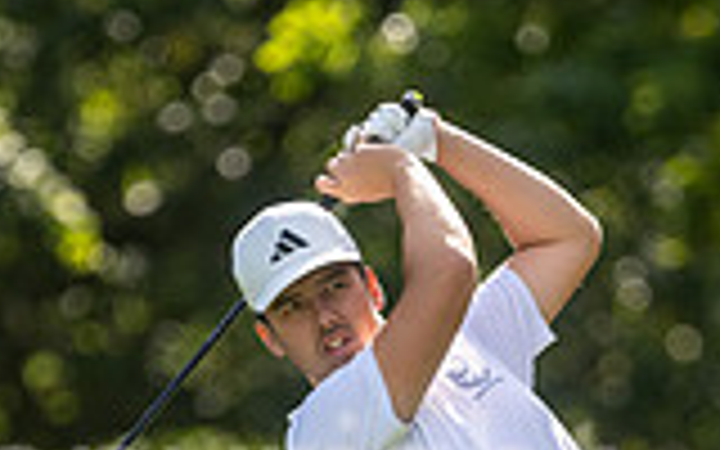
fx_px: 25313
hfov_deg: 1.6
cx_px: 385
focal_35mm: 1290
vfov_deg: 1.0
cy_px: 724
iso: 400
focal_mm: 300
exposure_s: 1/1600
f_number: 4
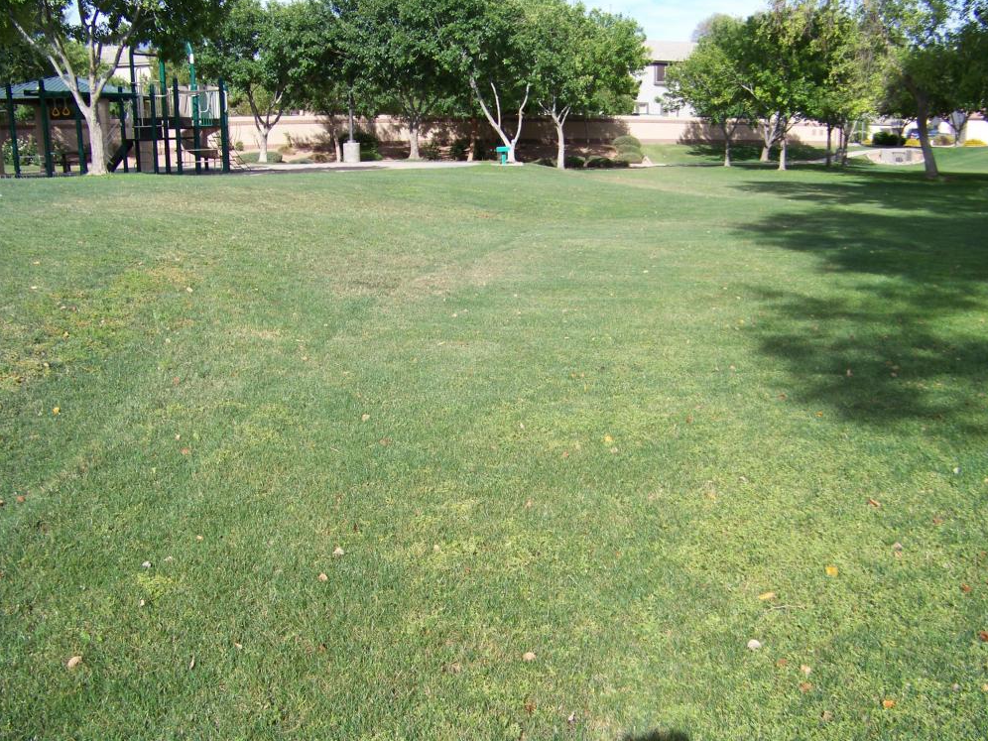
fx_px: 1056
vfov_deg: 38.7
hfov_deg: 50.1
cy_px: 377
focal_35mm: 37
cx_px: 489
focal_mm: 5.85
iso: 64
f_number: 2.8
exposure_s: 1/640
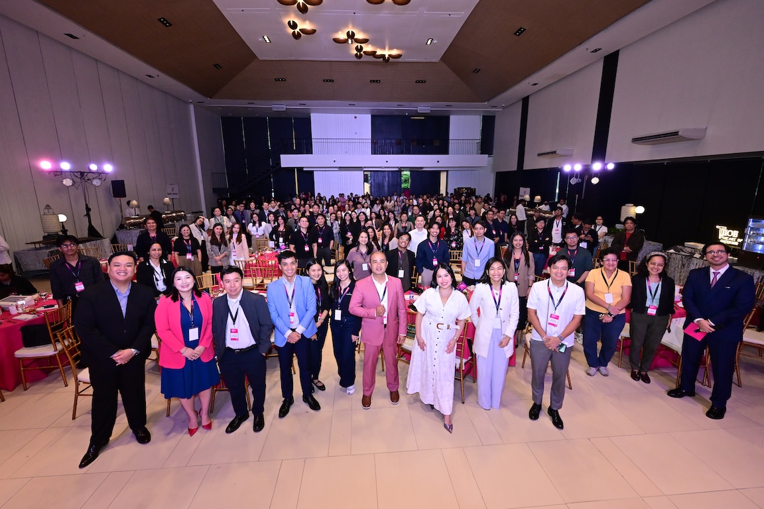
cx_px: 382
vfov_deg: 73.7
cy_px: 254
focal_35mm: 16
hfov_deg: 96.7
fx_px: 340
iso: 2500
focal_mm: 16
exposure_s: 1/160
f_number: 7.1
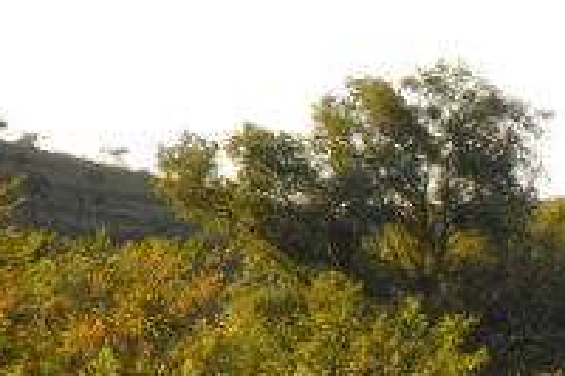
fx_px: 1443
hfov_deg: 16.2
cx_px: 1184
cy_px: 503
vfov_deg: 14.2
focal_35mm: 92
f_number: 8
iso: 200
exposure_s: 1/250
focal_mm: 12
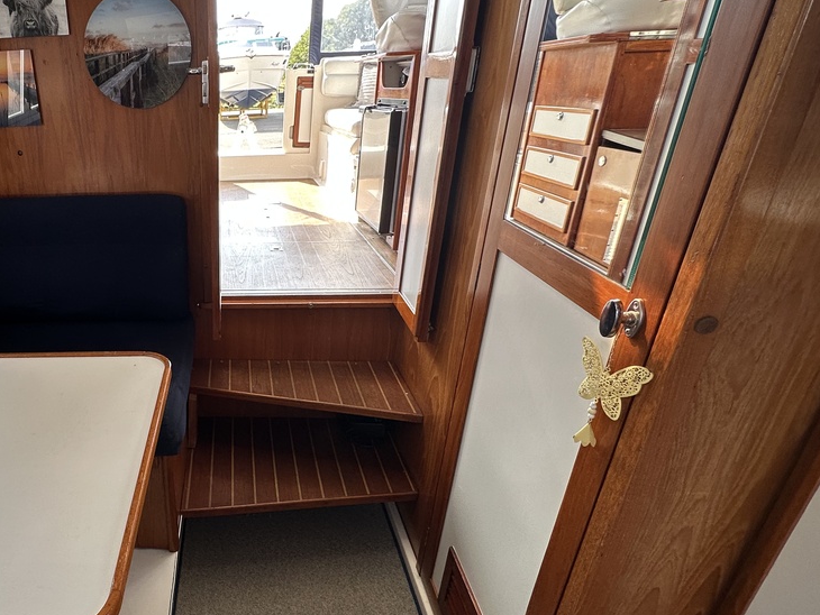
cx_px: 184
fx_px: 545
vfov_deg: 58.9
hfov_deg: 68.1
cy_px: 319
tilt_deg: -22.9
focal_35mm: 23
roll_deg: +3.8
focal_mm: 2.22
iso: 50
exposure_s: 1/99
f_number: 2.2
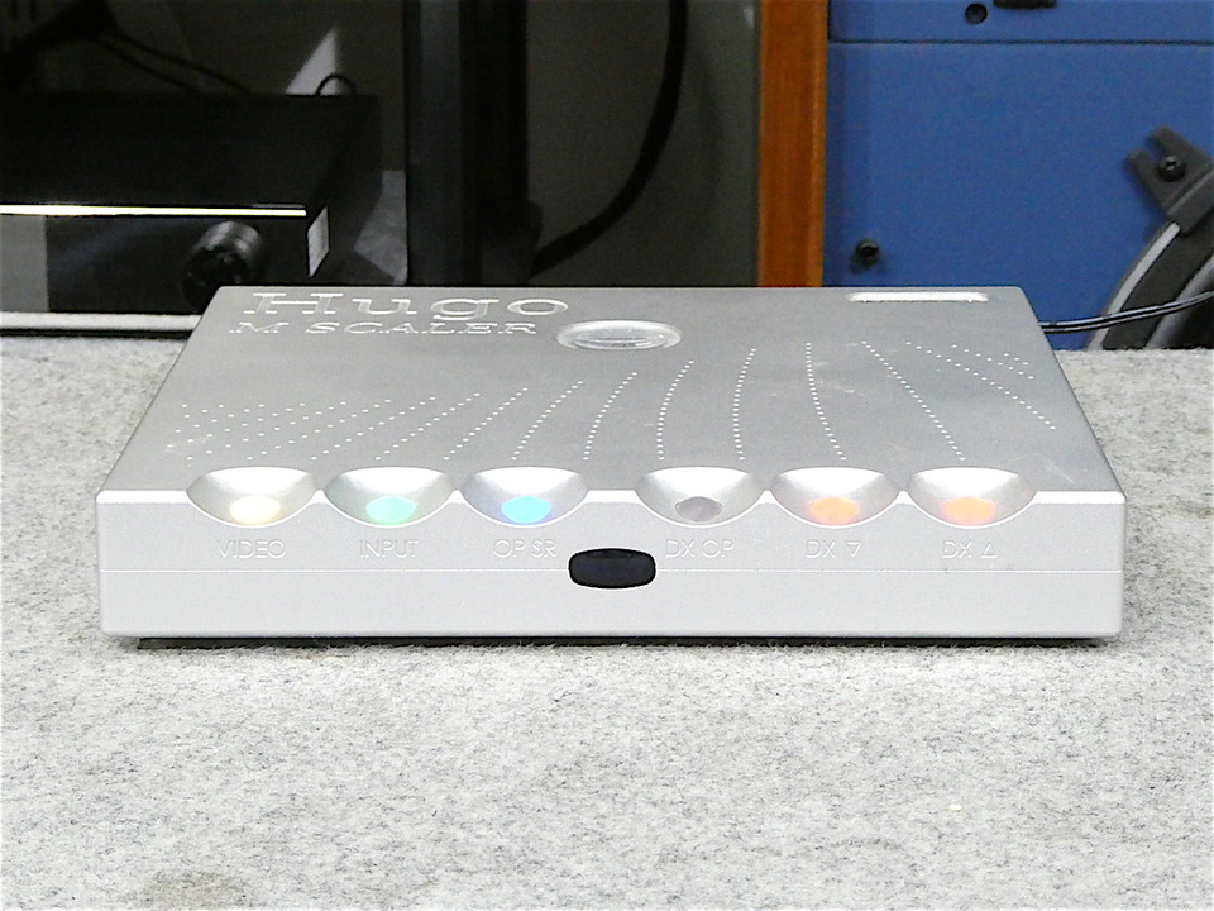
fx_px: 3156
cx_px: 607
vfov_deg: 16.4
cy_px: 456
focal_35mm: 90
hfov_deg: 21.8
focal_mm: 16.1
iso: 1600
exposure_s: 1/20
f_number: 7.1
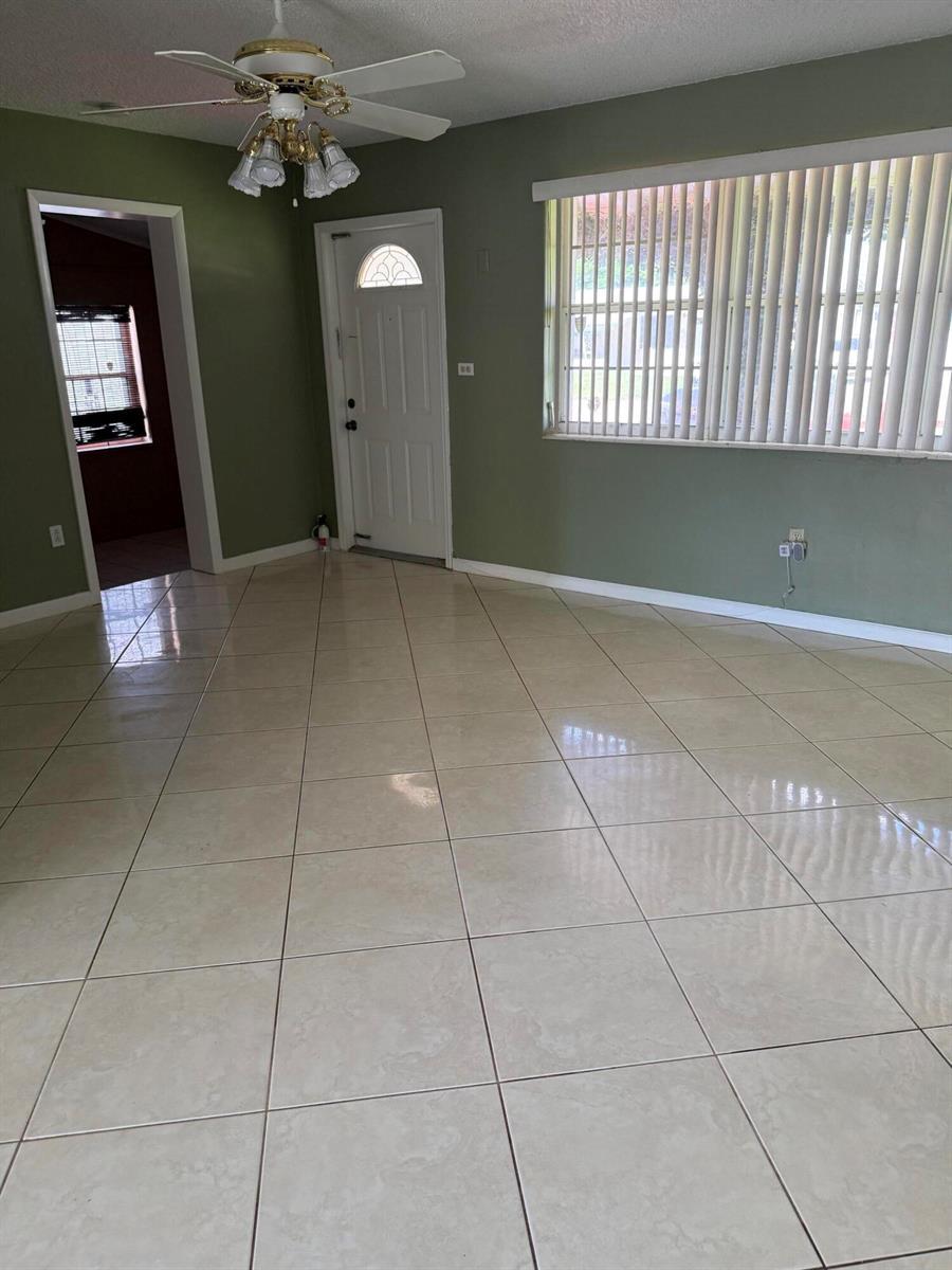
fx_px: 880
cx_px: 476
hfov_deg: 56.8
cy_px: 635
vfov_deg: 71.6
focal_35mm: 24
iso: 200
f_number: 1.78
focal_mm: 6.76
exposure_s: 1/97
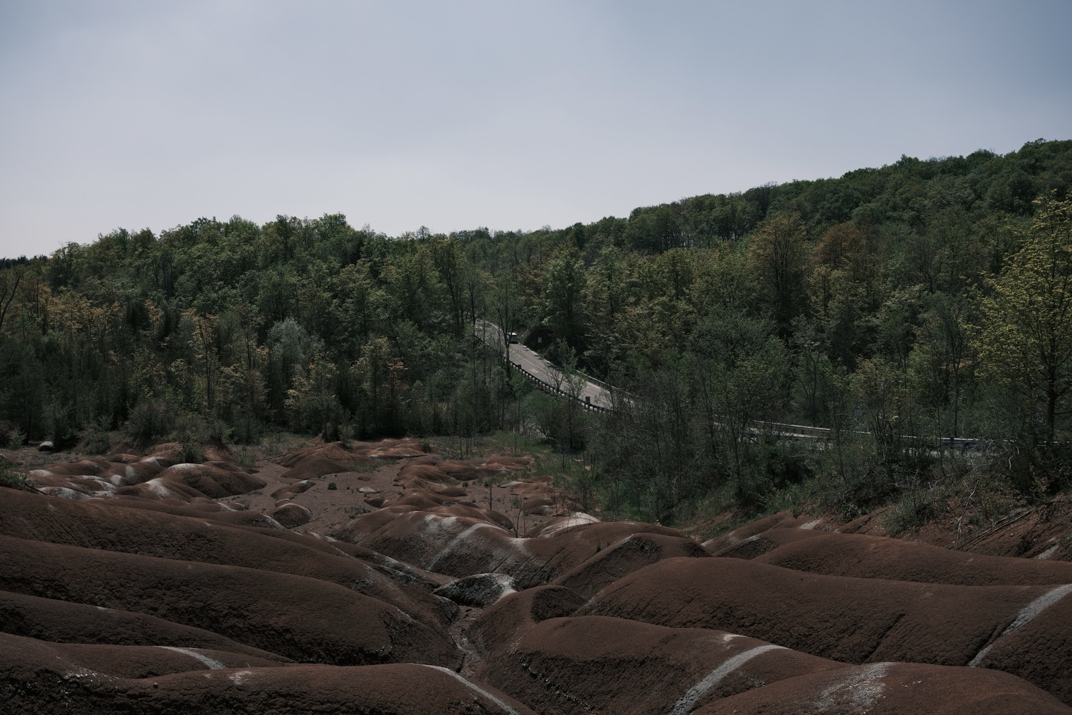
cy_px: 358
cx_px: 536
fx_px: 1042
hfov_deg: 54.4
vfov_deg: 37.9
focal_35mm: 35
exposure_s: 1/450
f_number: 5.6
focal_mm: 23
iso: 64
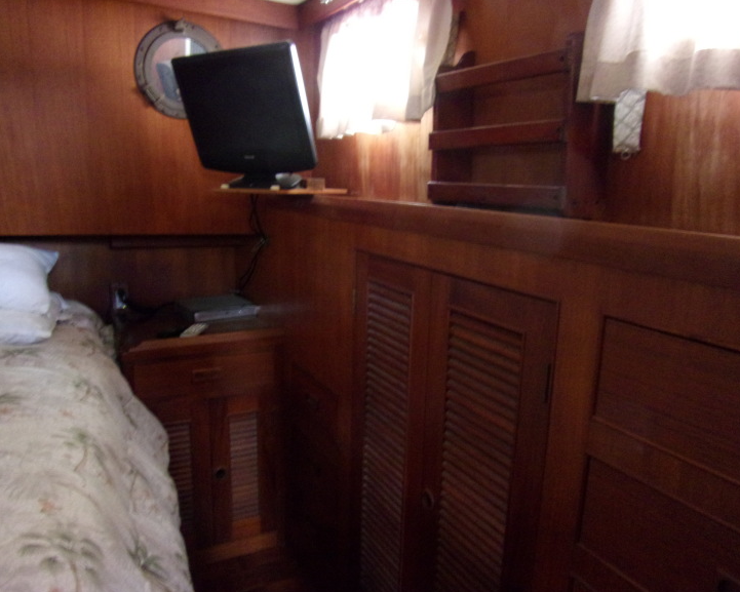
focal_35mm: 26
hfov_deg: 65.9
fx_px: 570
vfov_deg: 54.9
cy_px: 289
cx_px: 343
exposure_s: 1/8
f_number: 3.3
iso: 400
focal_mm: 4.3
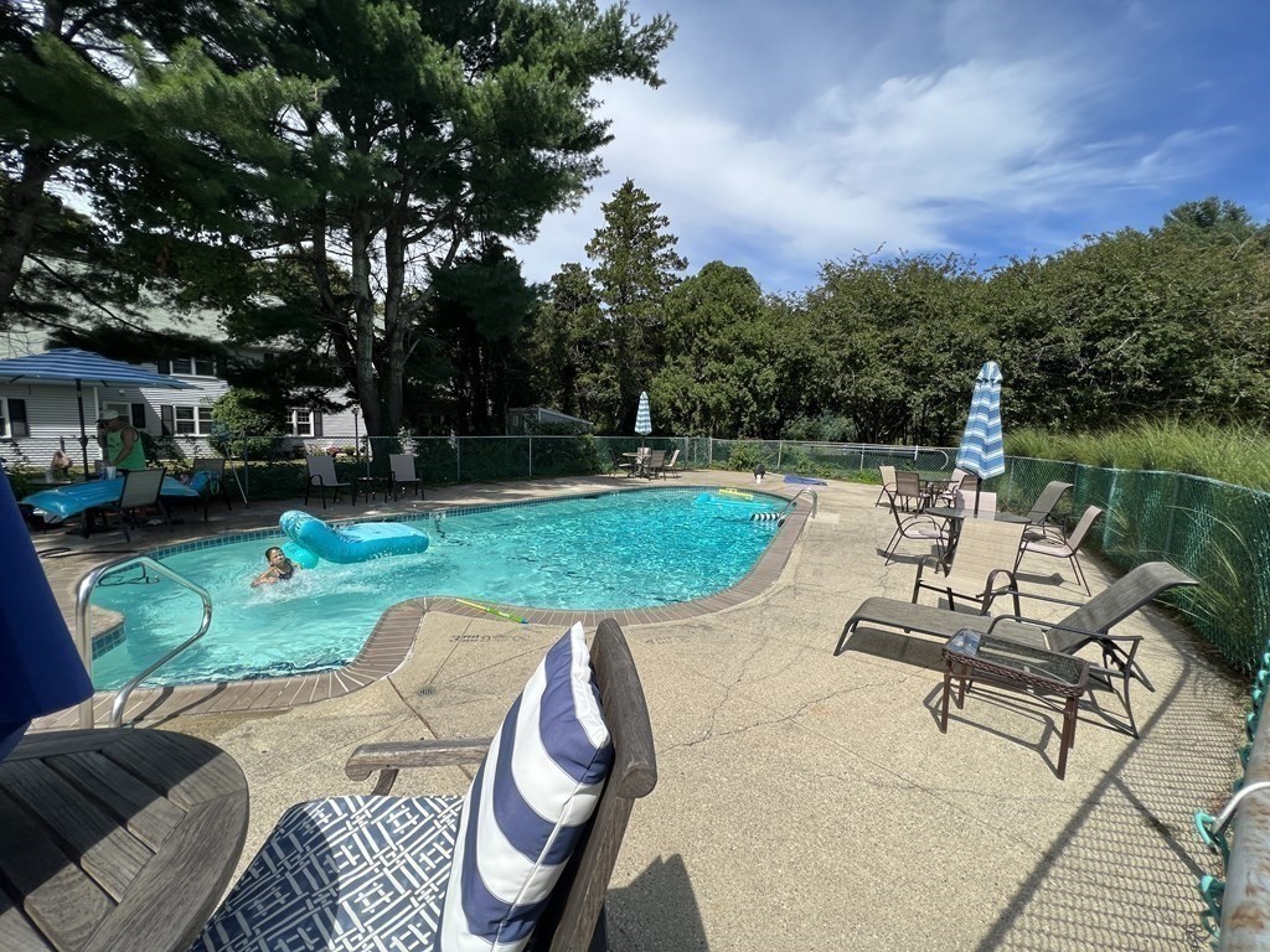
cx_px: 635
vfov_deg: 89.9
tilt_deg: -4.9
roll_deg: -1.6
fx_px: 477
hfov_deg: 106.2
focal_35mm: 13
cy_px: 476
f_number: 1.8
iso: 32
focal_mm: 1.57
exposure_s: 1/1376
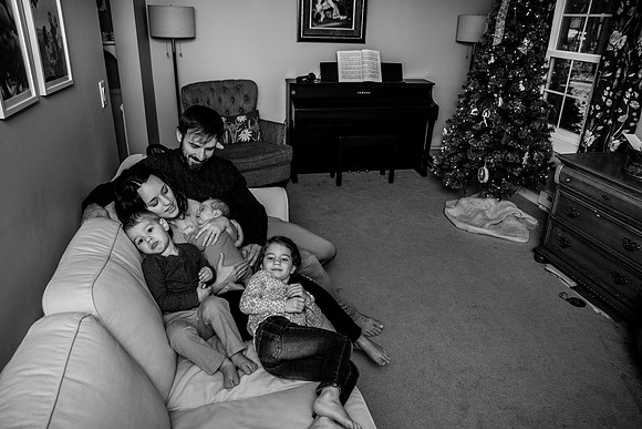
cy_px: 214
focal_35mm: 25
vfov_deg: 51.1
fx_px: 448
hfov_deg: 71.3
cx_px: 321
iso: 200
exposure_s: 1/250
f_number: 5
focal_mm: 24
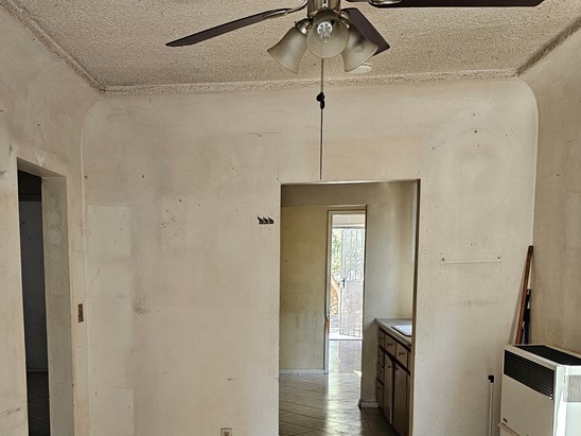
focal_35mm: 43
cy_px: 363
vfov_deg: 32.5
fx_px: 722
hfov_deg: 43.4
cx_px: 209
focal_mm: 6.3
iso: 200
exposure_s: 1/120
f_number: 1.7
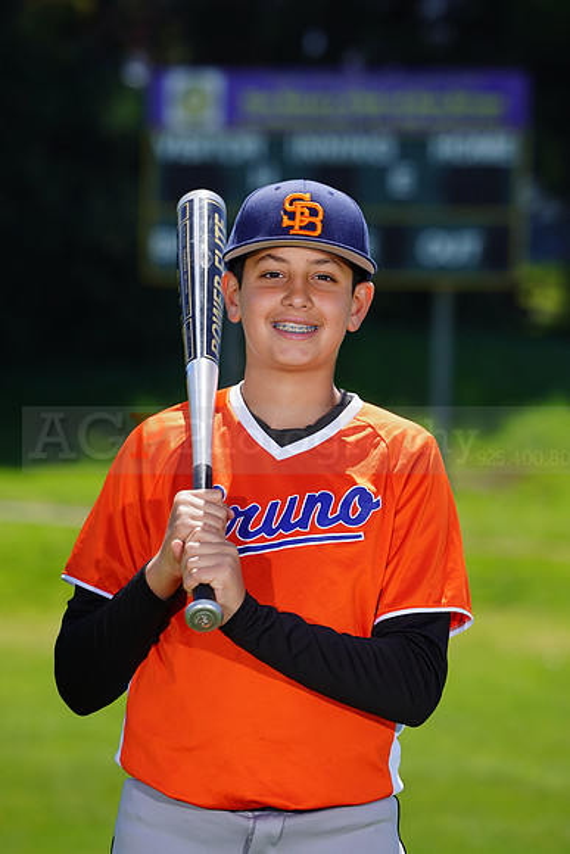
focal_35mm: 262
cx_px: 285
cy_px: 427
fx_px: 6218
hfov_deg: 5.2
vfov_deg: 7.9
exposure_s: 1/250
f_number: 8
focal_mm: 262
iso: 100
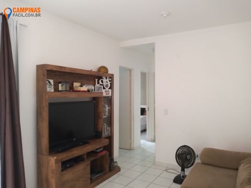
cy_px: 94
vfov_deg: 66.0
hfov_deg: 81.7
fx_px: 145
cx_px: 126
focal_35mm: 20
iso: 405
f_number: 2
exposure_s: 1/25
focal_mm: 3.54
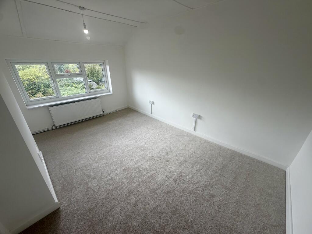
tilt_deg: -25.0
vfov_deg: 85.7
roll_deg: -0.6
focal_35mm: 14
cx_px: 156
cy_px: 117
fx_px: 126
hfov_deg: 102.1
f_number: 2.2
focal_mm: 2.22
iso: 40
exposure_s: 1/167
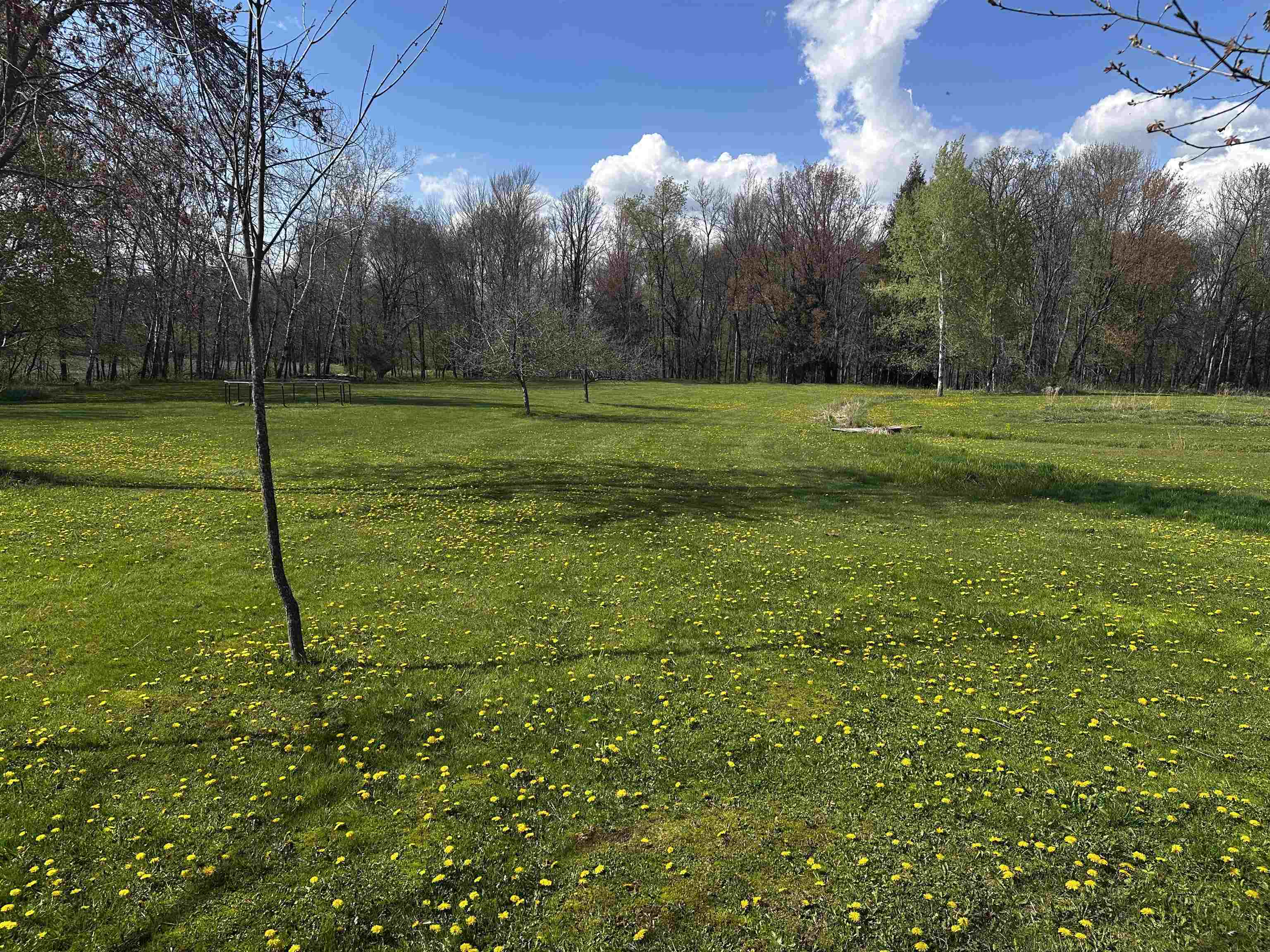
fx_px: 881
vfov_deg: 56.8
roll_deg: -0.6
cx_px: 635
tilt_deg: -6.8
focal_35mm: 24
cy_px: 476
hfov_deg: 71.6
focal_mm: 6.86
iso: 80
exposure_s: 1/3717
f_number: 1.78
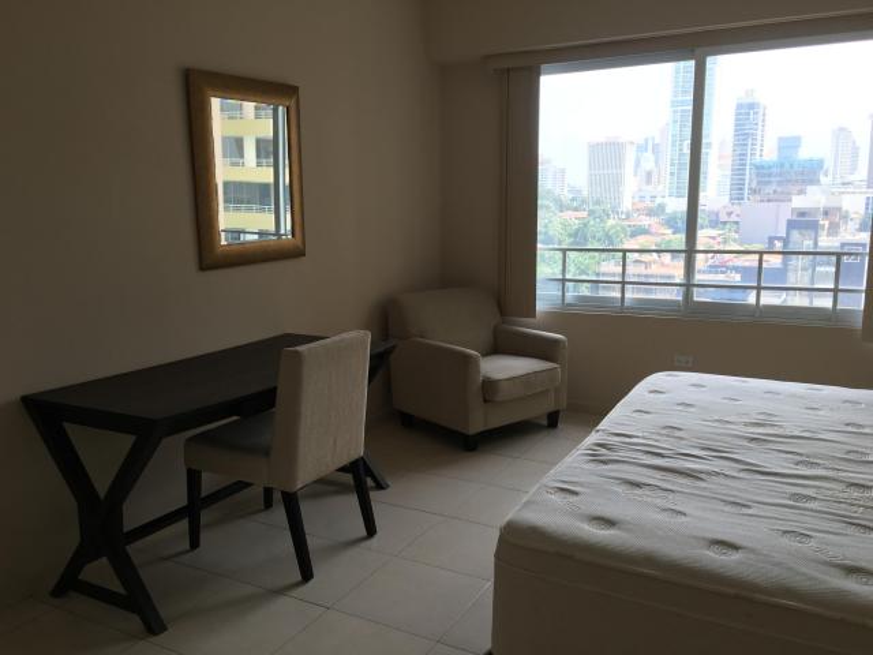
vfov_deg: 48.2
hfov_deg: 61.7
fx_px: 731
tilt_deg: -9.3
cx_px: 436
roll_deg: +0.2
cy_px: 328
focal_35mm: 29
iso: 25
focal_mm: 4.15
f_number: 2.2
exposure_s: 1/120
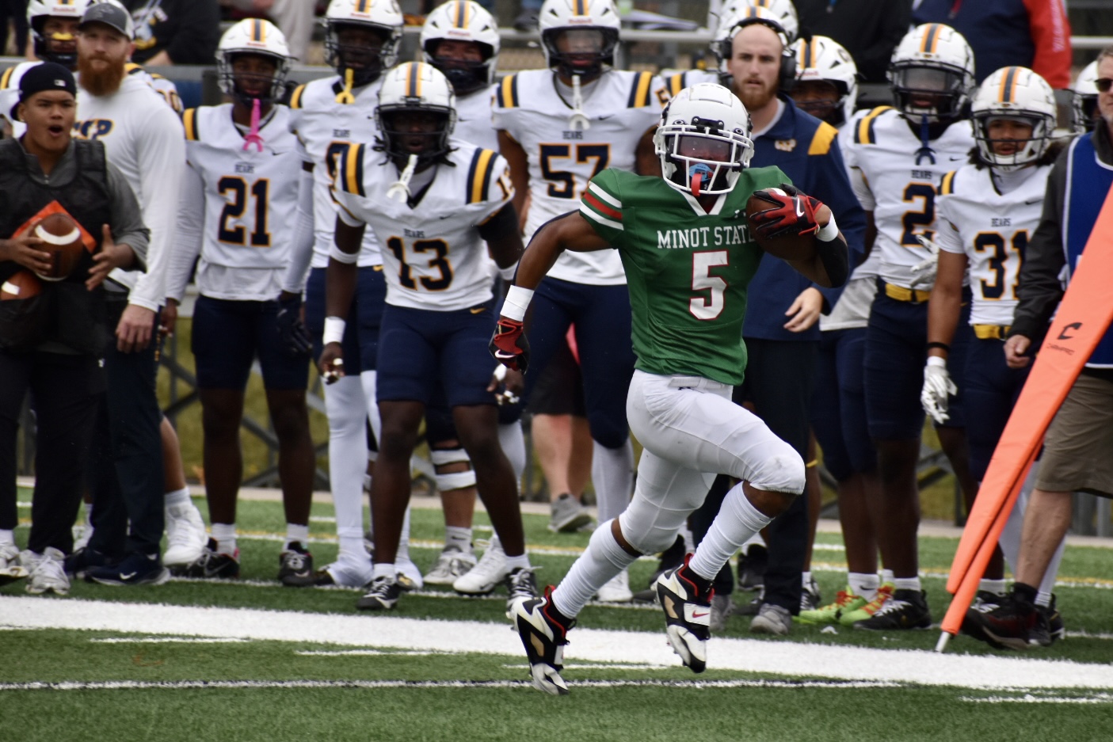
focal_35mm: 450
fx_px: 13913
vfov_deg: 3.1
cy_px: 371
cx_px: 556
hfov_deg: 4.6
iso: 450
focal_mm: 300
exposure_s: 1/1000
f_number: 6.3
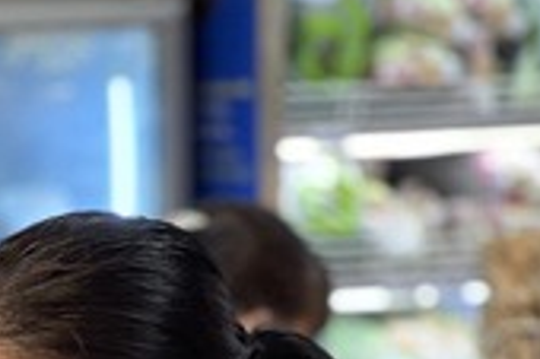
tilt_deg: -7.6
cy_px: 804
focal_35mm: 345
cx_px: -270
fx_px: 5170
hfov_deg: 5.9
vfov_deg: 3.9
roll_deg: +2.0
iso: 160
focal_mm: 9
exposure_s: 1/50
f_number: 2.8
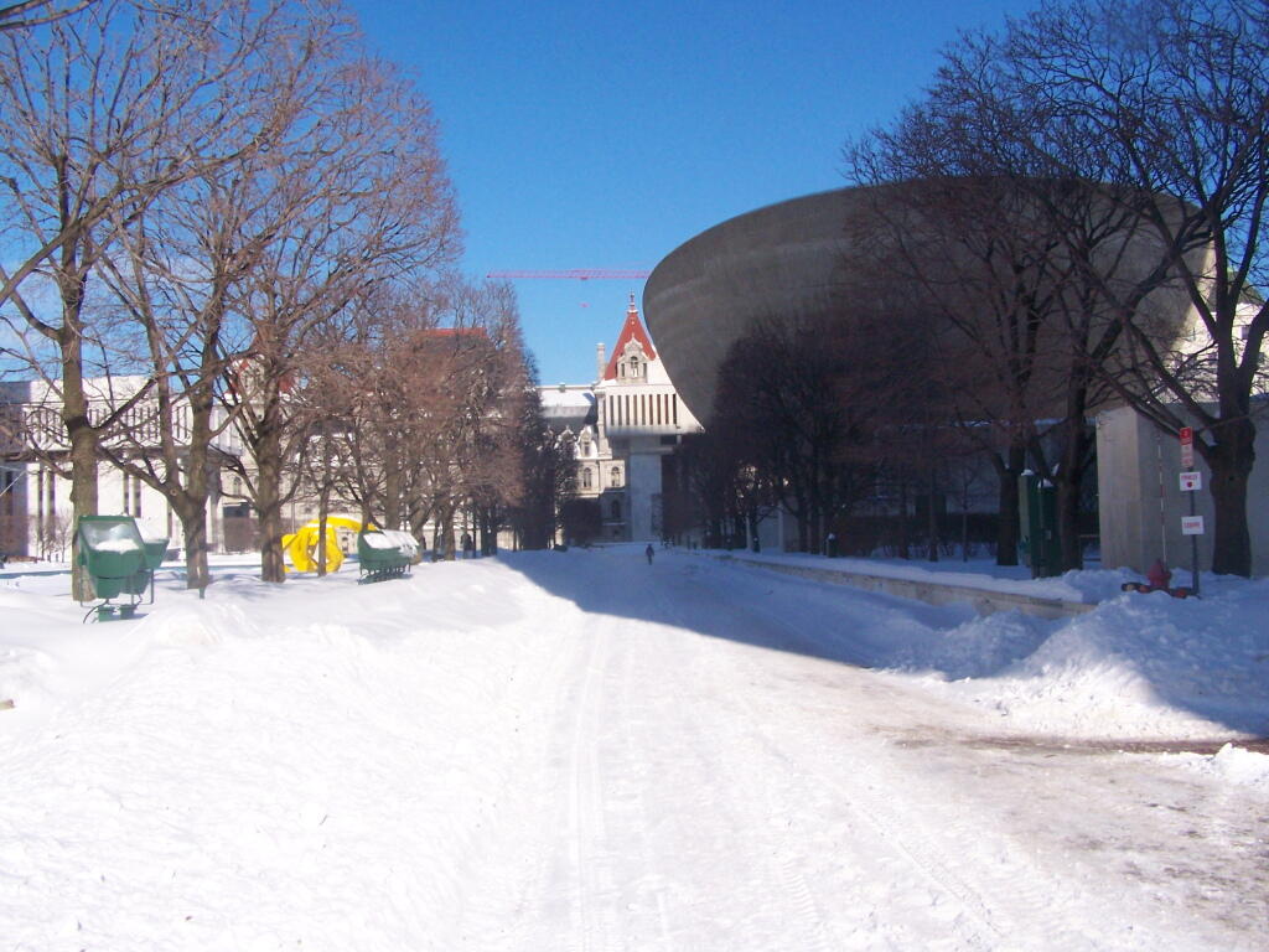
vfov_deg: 37.7
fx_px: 1393
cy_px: 476
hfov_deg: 49.0
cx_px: 634
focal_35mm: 38
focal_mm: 6.3
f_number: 5.6
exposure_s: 1/1600
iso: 200
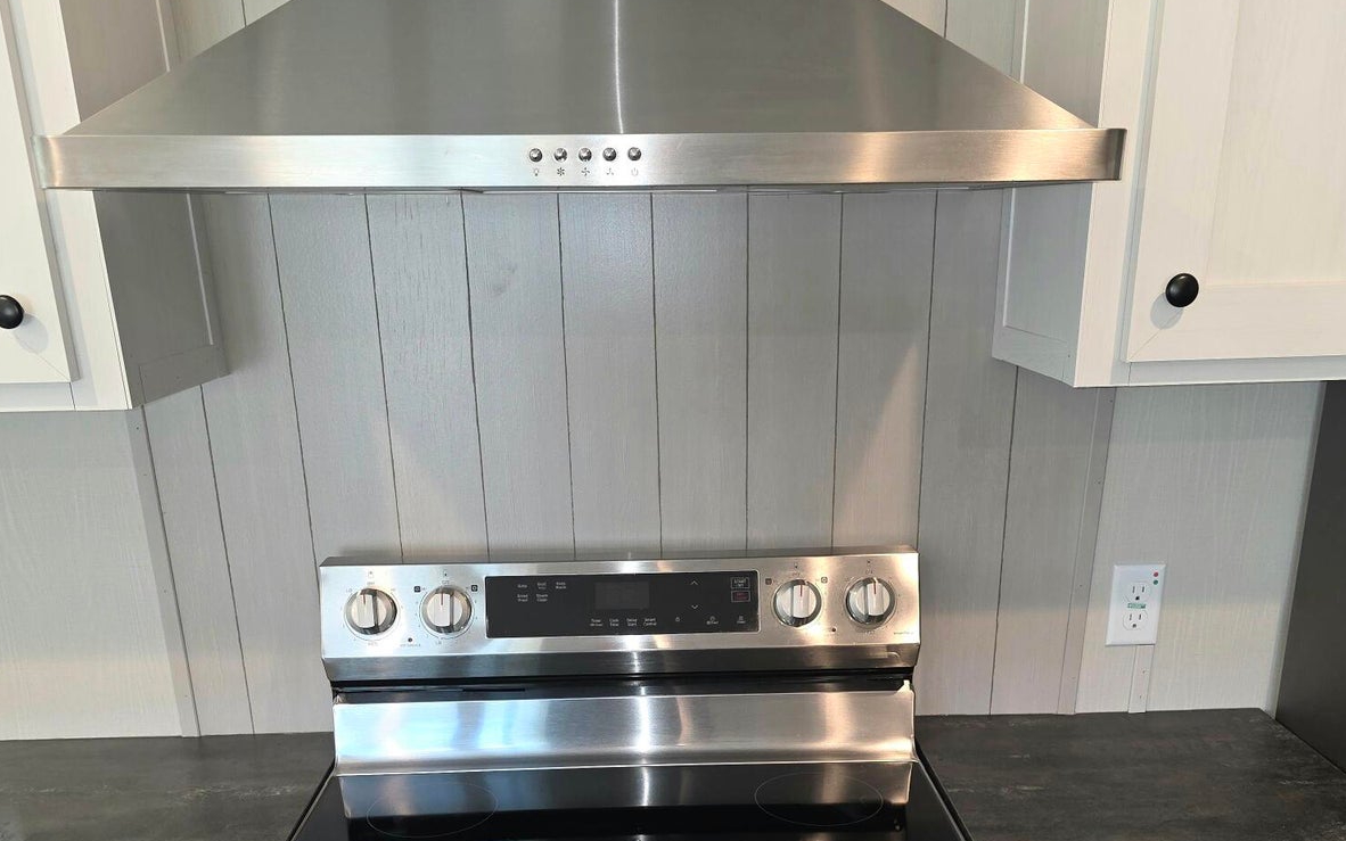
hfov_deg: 58.1
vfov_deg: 37.0
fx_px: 1211
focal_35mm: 33
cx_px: 675
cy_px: 676
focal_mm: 6.3
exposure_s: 1/60.2
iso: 100
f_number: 1.7
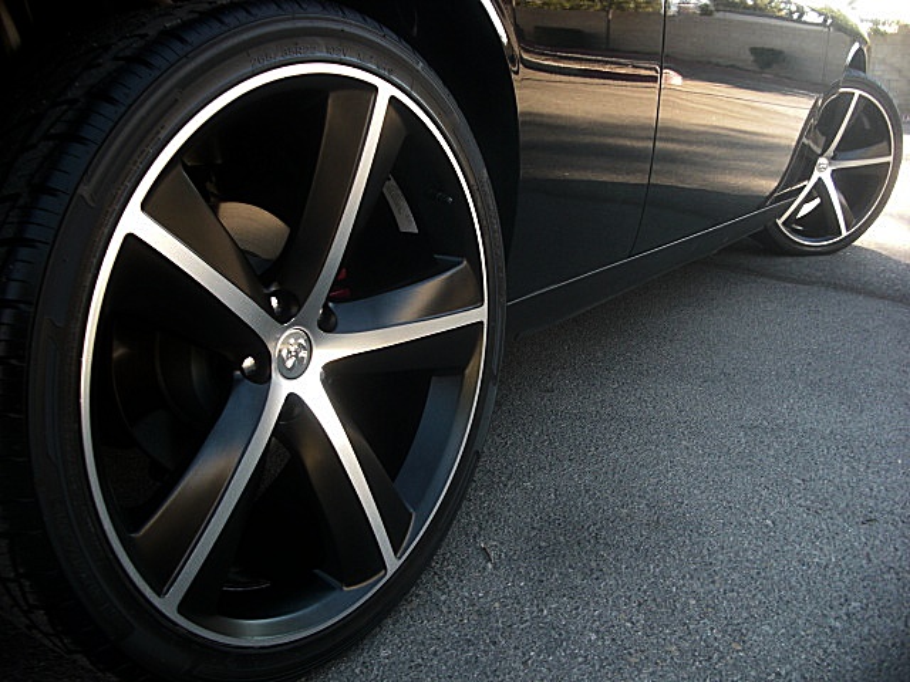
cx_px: 455
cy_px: 341
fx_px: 946
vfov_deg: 39.7
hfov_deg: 51.4
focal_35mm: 36
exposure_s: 1/100
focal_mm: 6.3
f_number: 2.8
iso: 100
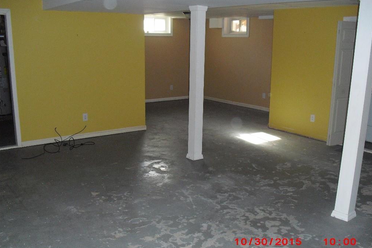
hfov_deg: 50.7
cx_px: 185
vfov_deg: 35.0
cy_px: 133
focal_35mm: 38
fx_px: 393
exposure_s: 1/60
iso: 400
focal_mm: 6.3
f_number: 3.1
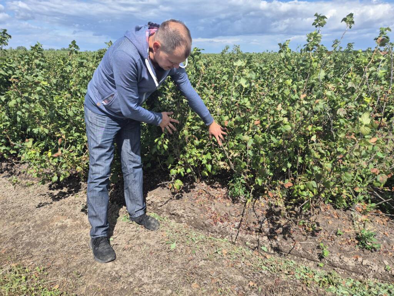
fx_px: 262
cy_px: 148
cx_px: 197
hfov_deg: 73.9
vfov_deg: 58.9
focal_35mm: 23
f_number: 1.8
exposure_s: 1/1368
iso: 25
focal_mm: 5.4
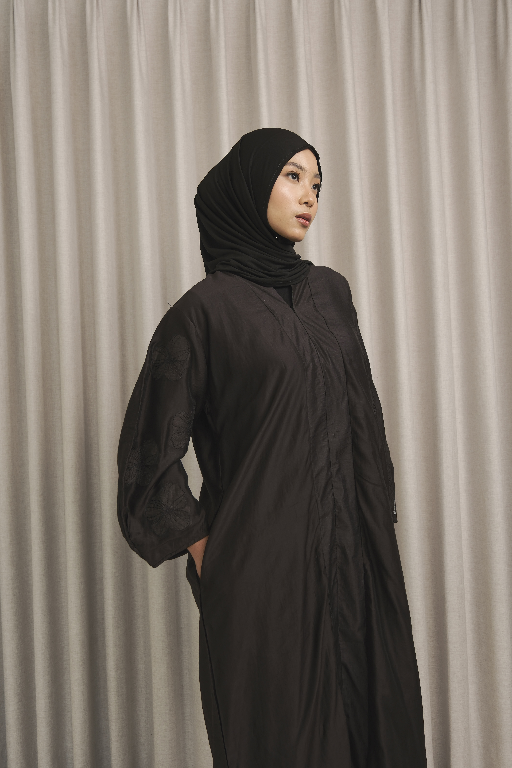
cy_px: 384
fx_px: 725
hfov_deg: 38.9
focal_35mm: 34
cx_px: 256
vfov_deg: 55.8
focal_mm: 22.7
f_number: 4
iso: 200
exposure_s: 1/125
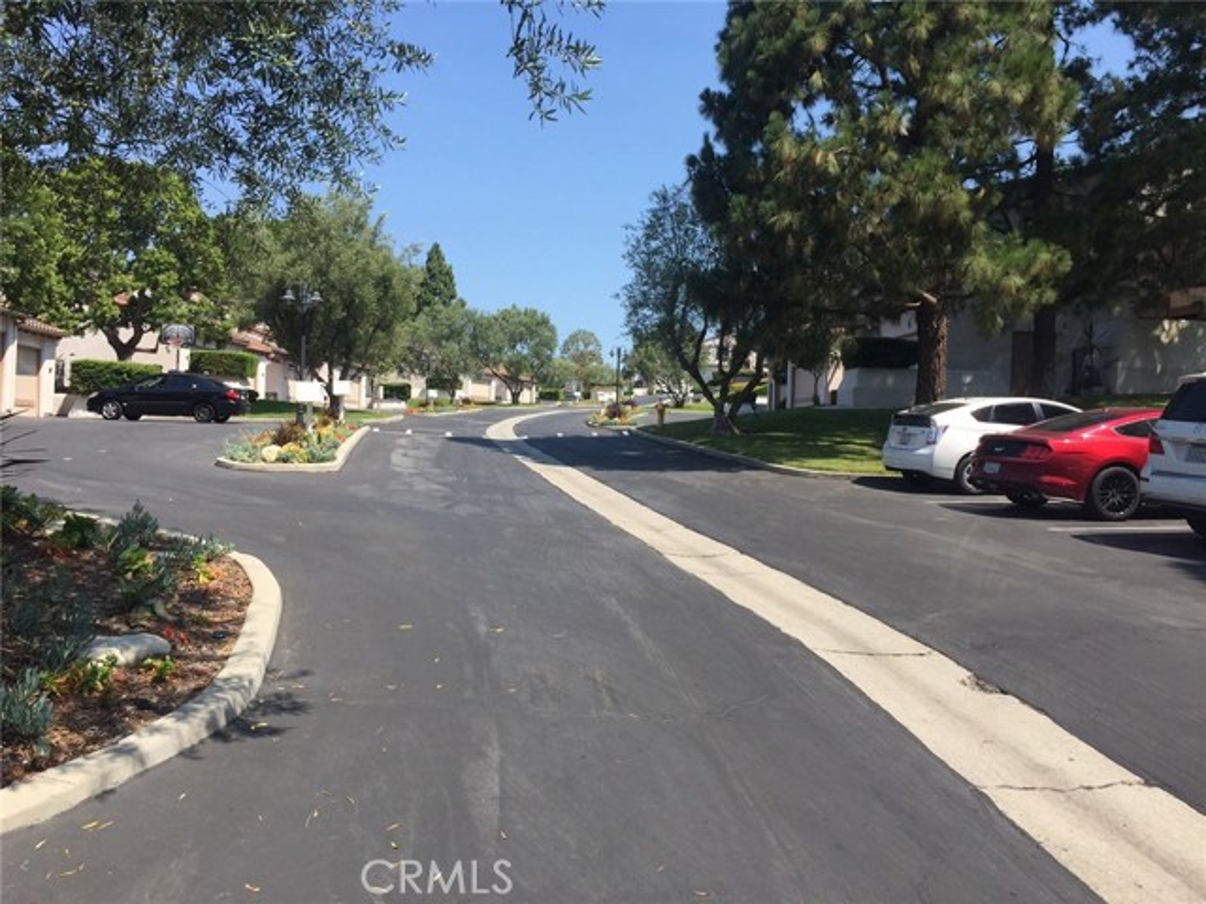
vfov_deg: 48.2
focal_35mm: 29
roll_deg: -2.5
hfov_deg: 61.7
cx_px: 603
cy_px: 452
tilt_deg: -2.5
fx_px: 1010
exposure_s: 1/1582
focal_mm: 4.15
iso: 32
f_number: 2.2
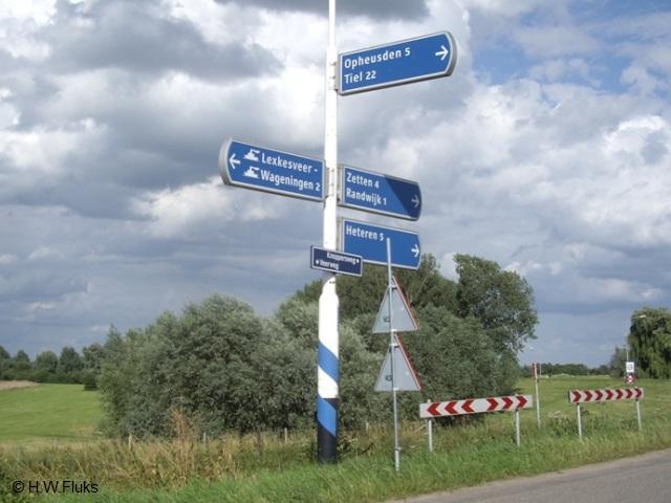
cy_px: 252
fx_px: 737
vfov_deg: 37.7
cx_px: 336
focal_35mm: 38
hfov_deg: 49.0
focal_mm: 7.9
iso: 64
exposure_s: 1/160
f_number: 8
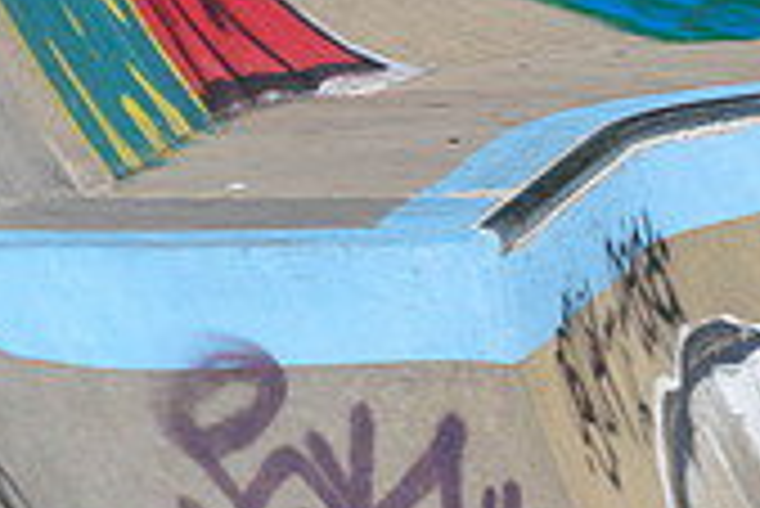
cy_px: 865
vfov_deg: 2.1
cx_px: 702
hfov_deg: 3.2
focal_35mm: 642
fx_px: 13565
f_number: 8
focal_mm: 125
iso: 200
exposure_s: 1/1000
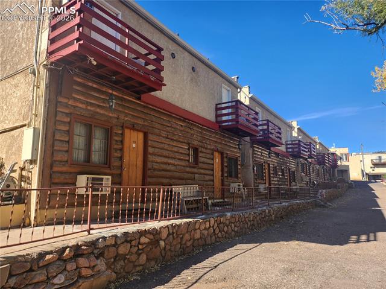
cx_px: 193
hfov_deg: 71.6
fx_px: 267
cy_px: 144
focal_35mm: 24
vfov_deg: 56.8
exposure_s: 1/1387
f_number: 1.8
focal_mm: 5
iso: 50
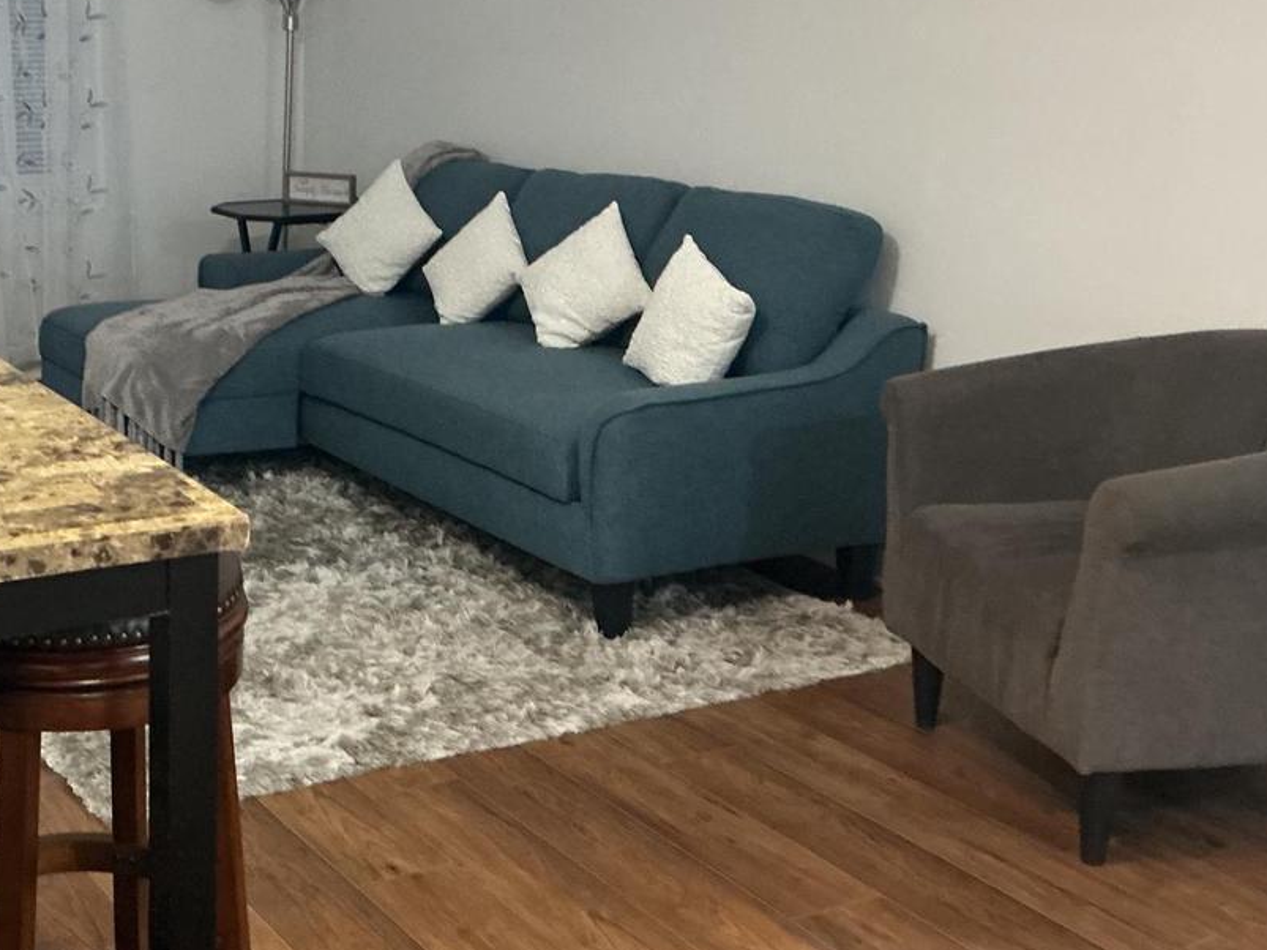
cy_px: 324
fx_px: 1903
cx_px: 230
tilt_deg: -10.8
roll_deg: +0.2
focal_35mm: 52
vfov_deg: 27.9
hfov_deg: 35.5
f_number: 1.8
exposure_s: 1/40
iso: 250
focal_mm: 3
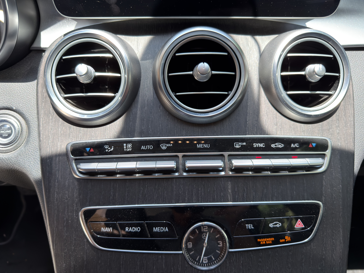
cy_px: 136
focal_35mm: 24
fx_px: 252
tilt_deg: -27.6
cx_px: 182
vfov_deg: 56.8
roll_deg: +2.5
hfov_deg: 71.6
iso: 80
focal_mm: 6.76
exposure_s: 1/327
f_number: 1.78
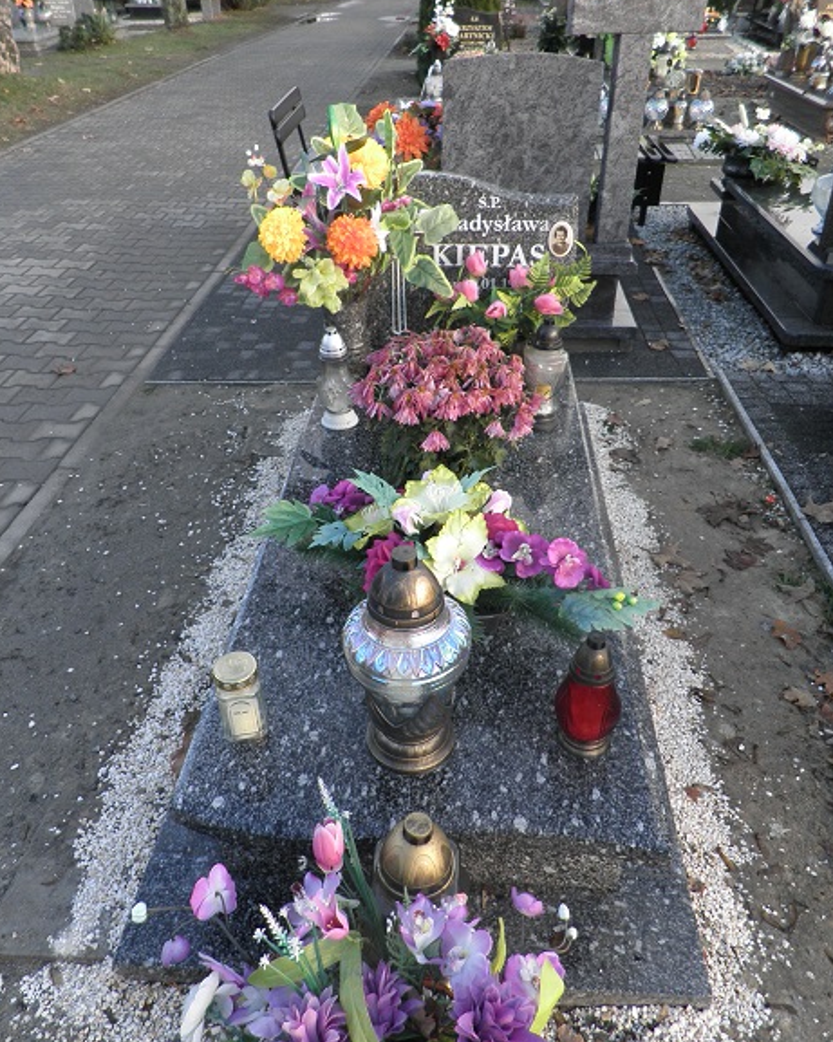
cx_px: 425
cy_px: 495
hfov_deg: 54.9
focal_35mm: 26
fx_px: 802
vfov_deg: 66.0
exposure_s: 1/80
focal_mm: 4.3
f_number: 3.3
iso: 64
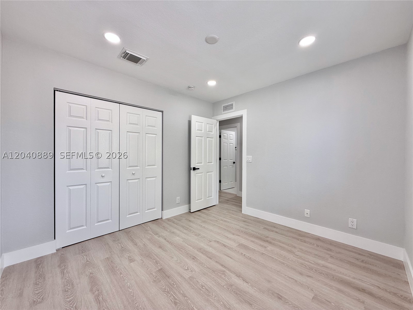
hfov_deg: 102.1
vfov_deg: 85.7
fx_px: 167
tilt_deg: -0.1
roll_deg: -0.1
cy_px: 155
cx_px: 206
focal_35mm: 14
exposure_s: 1/99
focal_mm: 2.22
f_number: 2.2
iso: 50
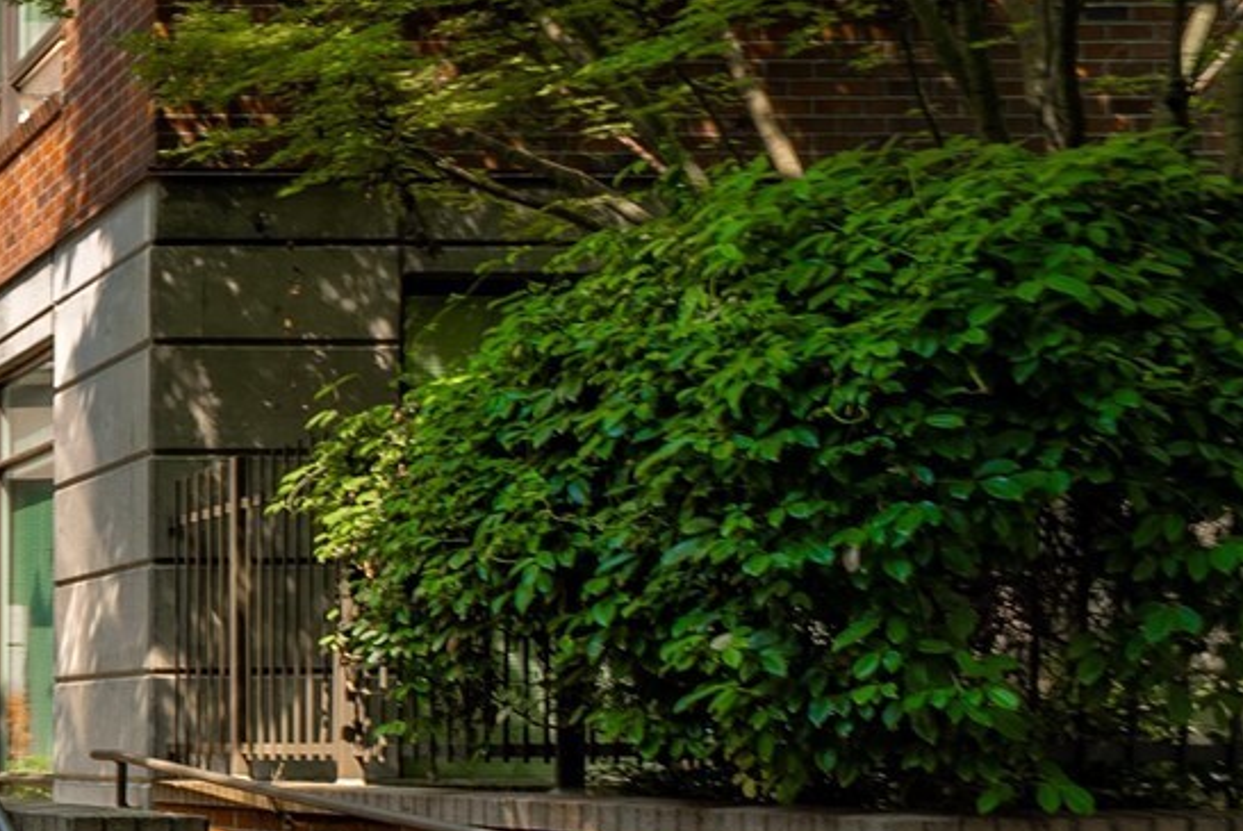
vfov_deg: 22.5
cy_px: 729
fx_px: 2039
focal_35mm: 59
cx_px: -634
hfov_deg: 25.4
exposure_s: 1/30
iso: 80
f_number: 7.1
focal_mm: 19
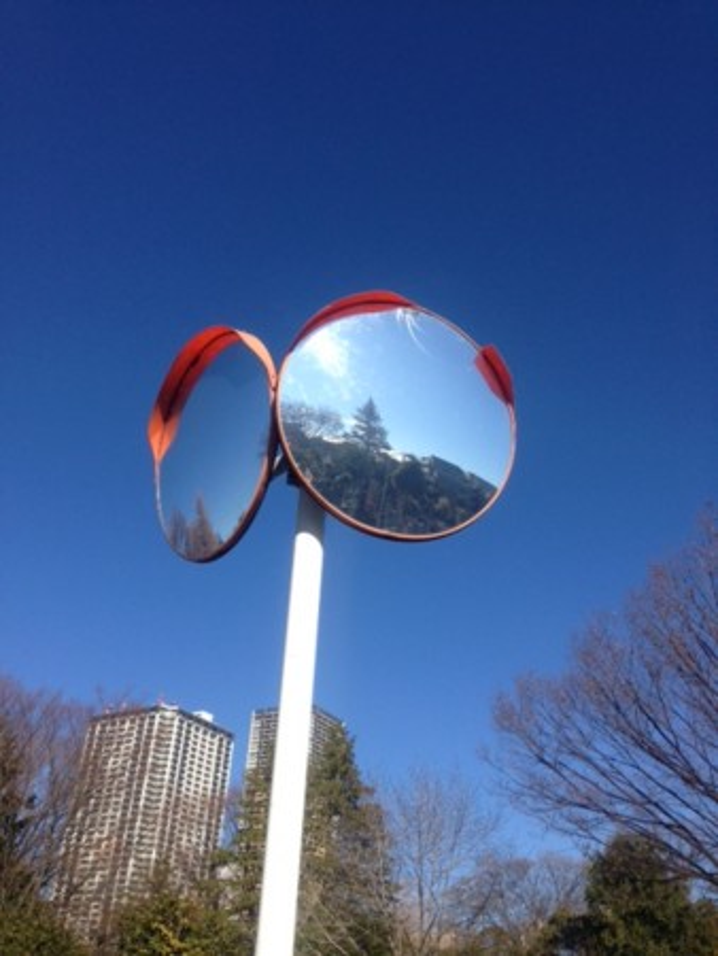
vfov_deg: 55.3
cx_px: 359
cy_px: 478
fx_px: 912
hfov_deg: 43.0
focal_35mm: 33
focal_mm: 4.13
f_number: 2.4
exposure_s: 1/1391
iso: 50
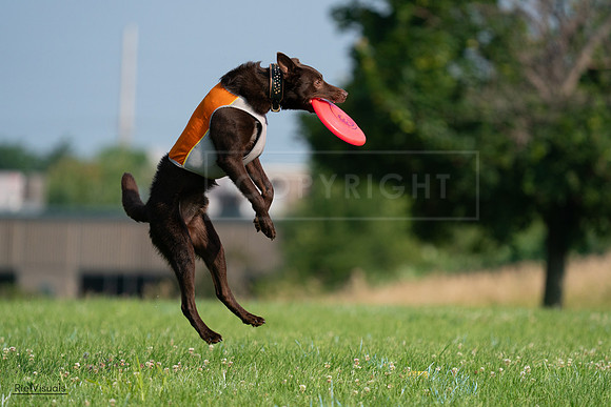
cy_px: 204
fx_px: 6909
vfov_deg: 3.4
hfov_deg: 5.1
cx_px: 306
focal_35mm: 407
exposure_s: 1/4000
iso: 1000
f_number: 6.3
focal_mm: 407
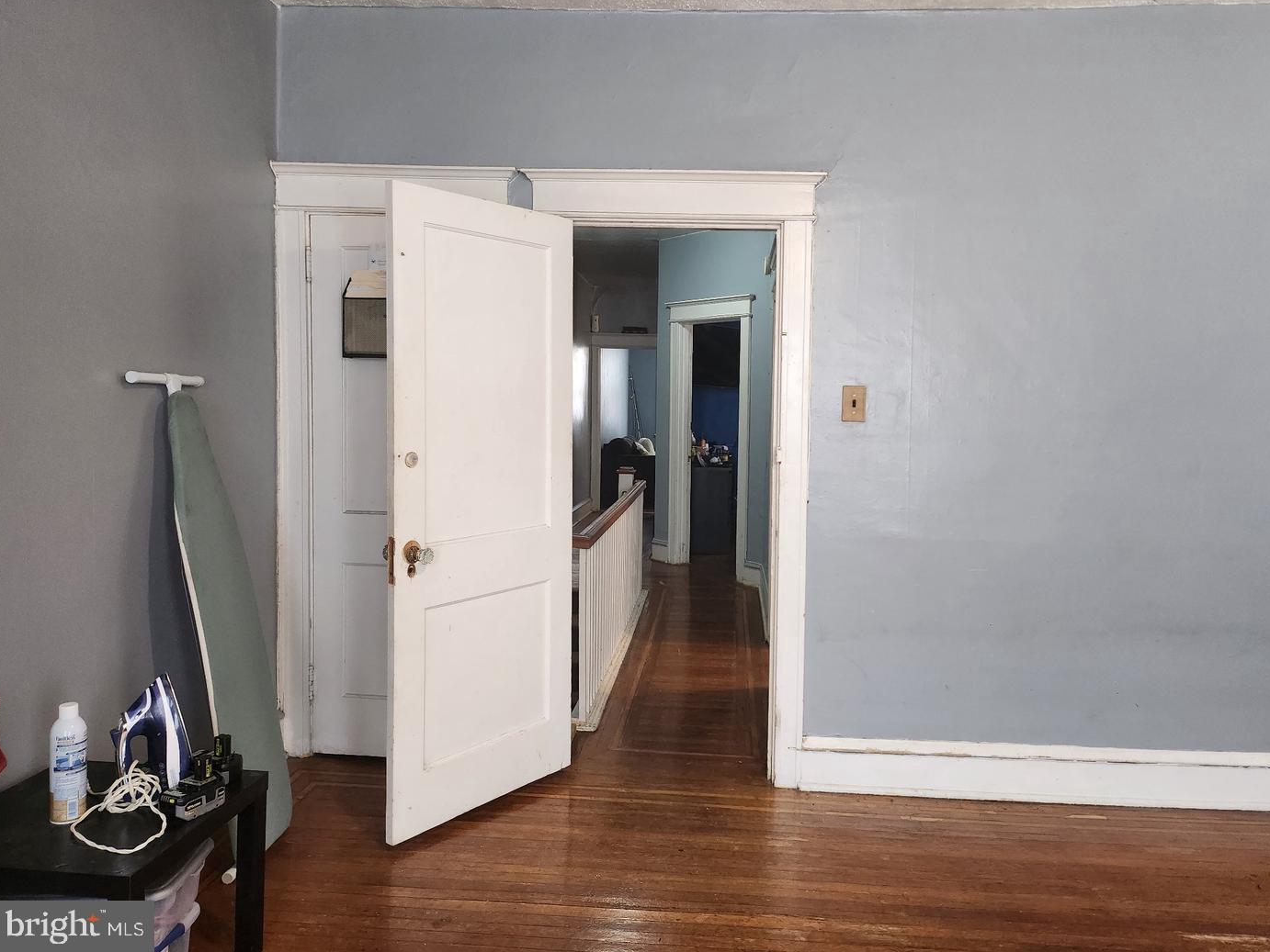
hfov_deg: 69.4
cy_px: 457
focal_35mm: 25
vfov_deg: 54.9
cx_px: 655
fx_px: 917
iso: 640
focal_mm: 5
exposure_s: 1/120
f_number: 1.8
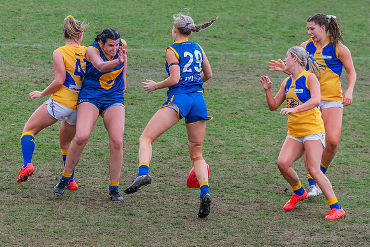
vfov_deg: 2.7
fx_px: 5156
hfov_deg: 4.1
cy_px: 60
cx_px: 151
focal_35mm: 502
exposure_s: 1/1600
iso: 2000
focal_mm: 250
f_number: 5.6
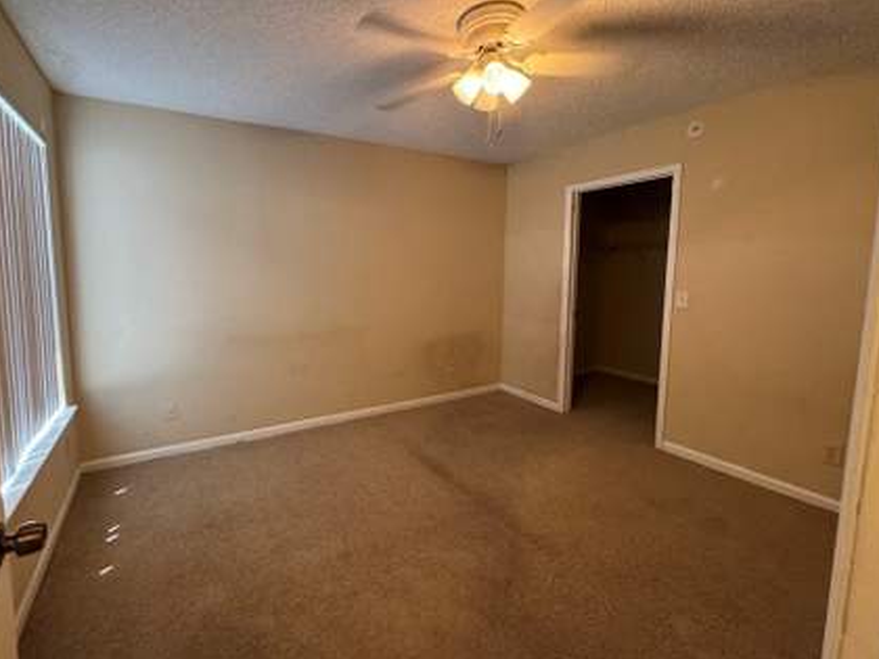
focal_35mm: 16
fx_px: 406
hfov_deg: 94.1
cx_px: 387
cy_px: 305
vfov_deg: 78.0
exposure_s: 1/60
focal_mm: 2.22
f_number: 2.2
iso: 400
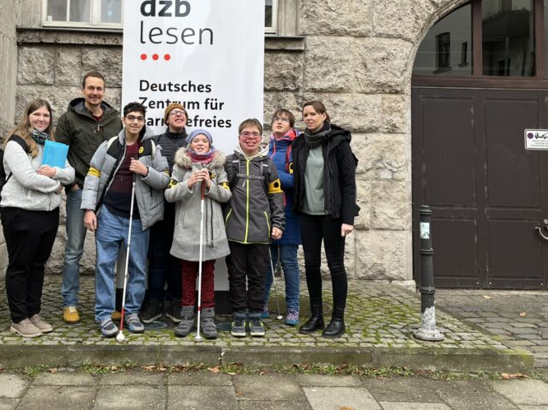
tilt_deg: +4.8
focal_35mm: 40
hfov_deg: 46.2
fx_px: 633
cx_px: 188
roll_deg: -0.5
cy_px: 120
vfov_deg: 35.4
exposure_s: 1/100
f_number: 1.6
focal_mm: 5.1
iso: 40
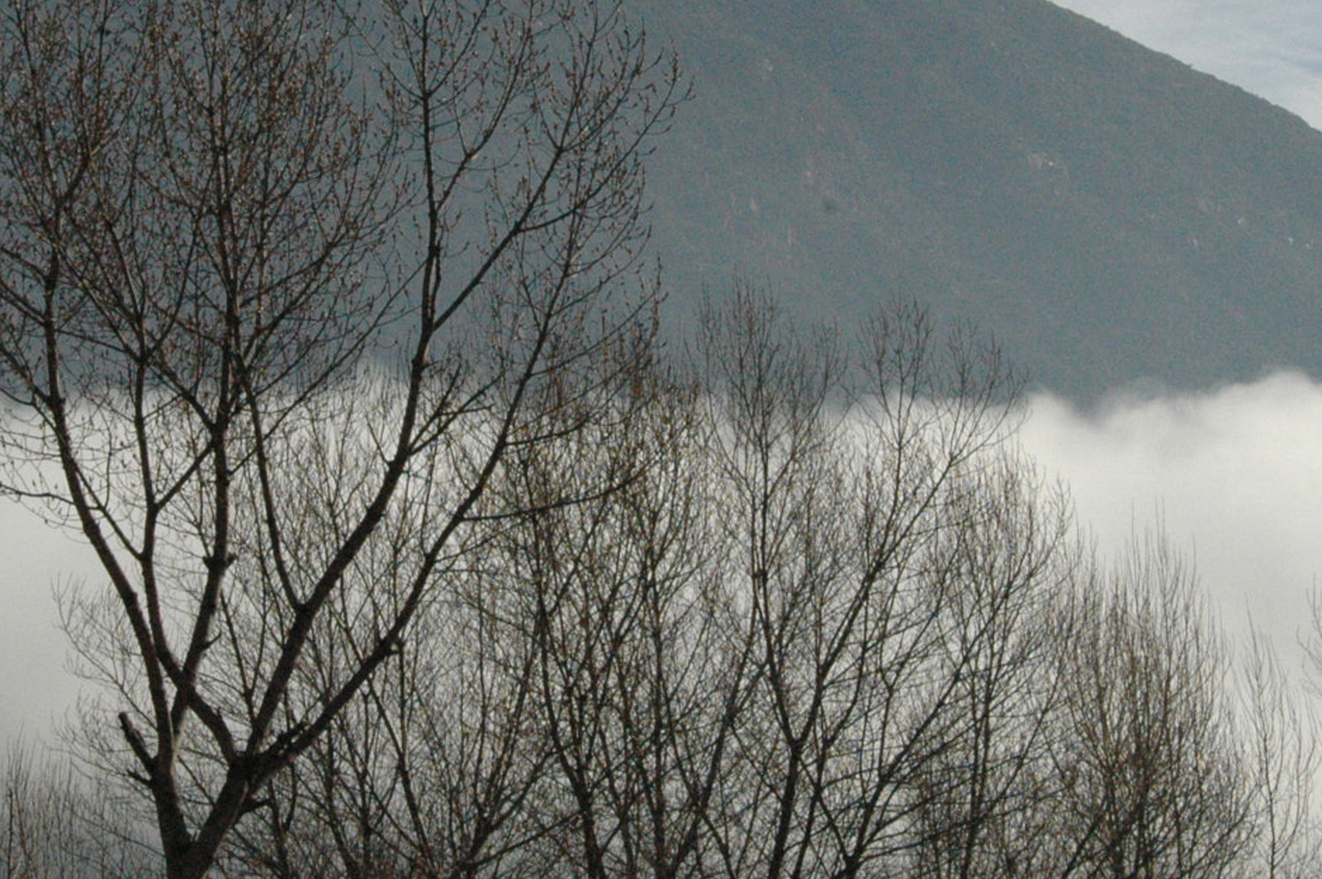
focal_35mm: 170
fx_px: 6237
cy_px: 72
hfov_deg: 12.1
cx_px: 534
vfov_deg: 8.0
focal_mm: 52
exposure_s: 1/1250
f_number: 18
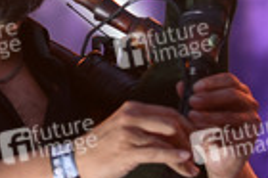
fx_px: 1680
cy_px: 94
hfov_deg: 9.1
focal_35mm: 226
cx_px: -3
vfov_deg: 6.1
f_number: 3.2
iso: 800
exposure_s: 1/400
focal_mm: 70
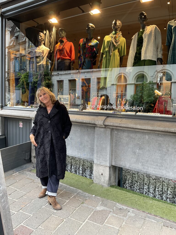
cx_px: 88
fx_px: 197
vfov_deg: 61.7
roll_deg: -1.2
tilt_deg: -4.9
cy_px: 118
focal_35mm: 29
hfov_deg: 48.2
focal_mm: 3
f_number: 1.8
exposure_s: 1/50
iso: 32
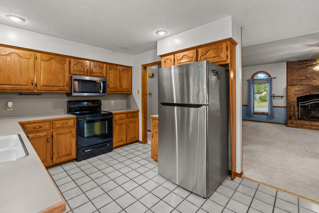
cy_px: 106
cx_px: 160
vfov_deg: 73.7
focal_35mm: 16
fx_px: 142
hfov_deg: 96.7
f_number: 2.8
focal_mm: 16
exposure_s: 1/60
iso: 400
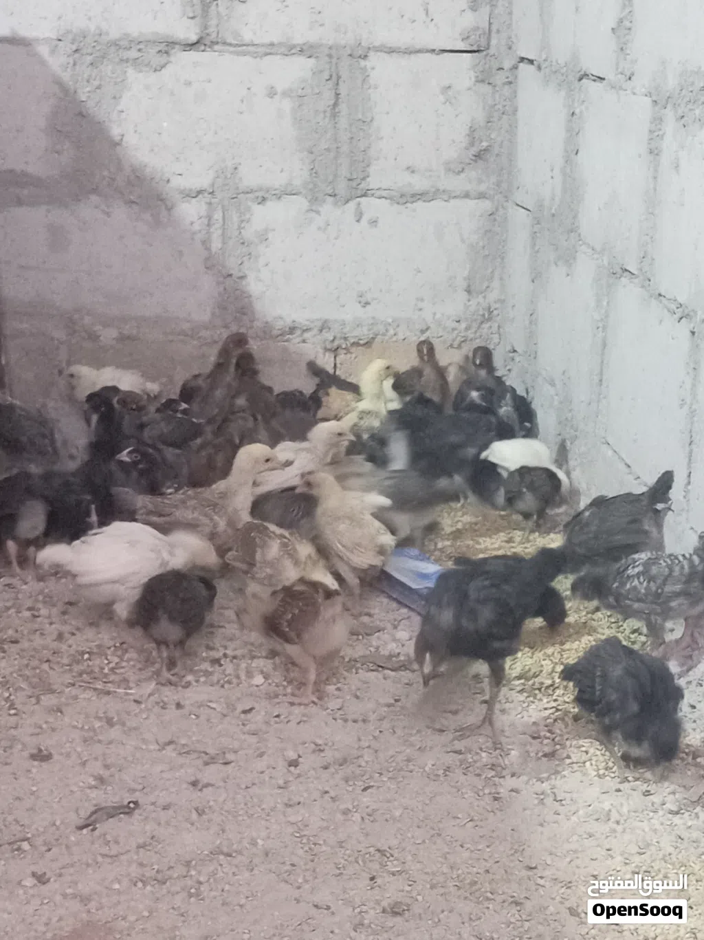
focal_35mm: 69
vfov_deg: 28.2
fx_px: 1873
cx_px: 352
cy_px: 470
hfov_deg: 21.3
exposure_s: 1/16.7
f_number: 1.8
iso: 3002
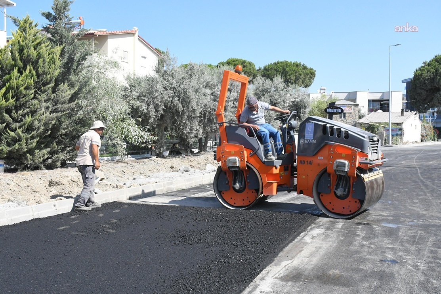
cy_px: 147
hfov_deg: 49.6
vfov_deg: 34.2
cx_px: 220
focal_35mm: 39
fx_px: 478
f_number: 8
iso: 1600
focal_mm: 26
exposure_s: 1/3200
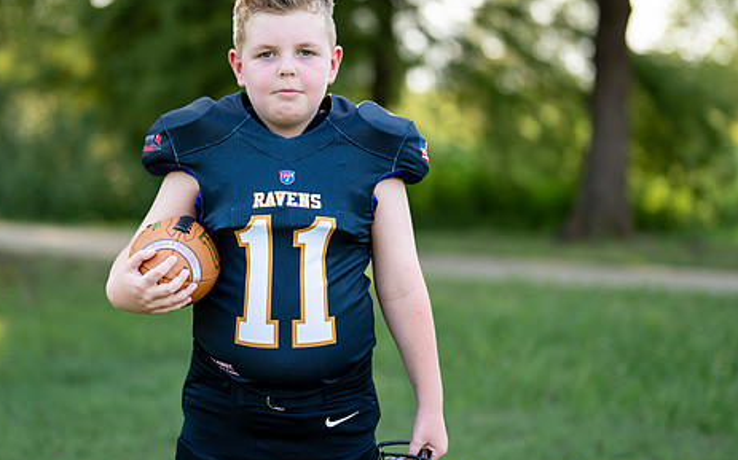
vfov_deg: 15.5
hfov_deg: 24.6
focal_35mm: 84
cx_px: 293
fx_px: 1689
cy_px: 193
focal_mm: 50
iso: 100
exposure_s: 1/1250
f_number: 1.2
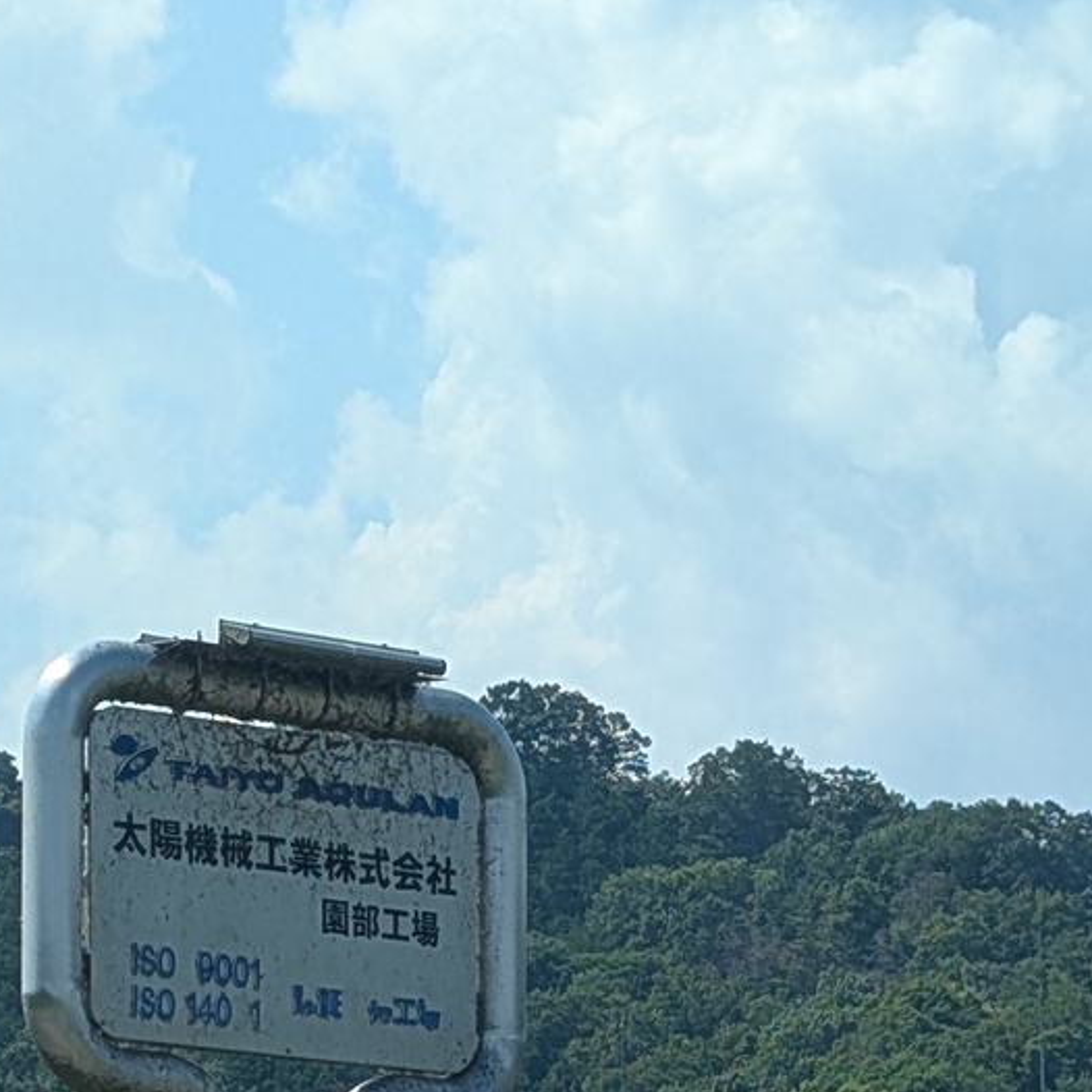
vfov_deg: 10.1
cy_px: 1391
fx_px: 6032
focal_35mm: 169
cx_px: 708
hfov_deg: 10.3
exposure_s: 1/978
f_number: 1.68
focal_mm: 6.9
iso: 21
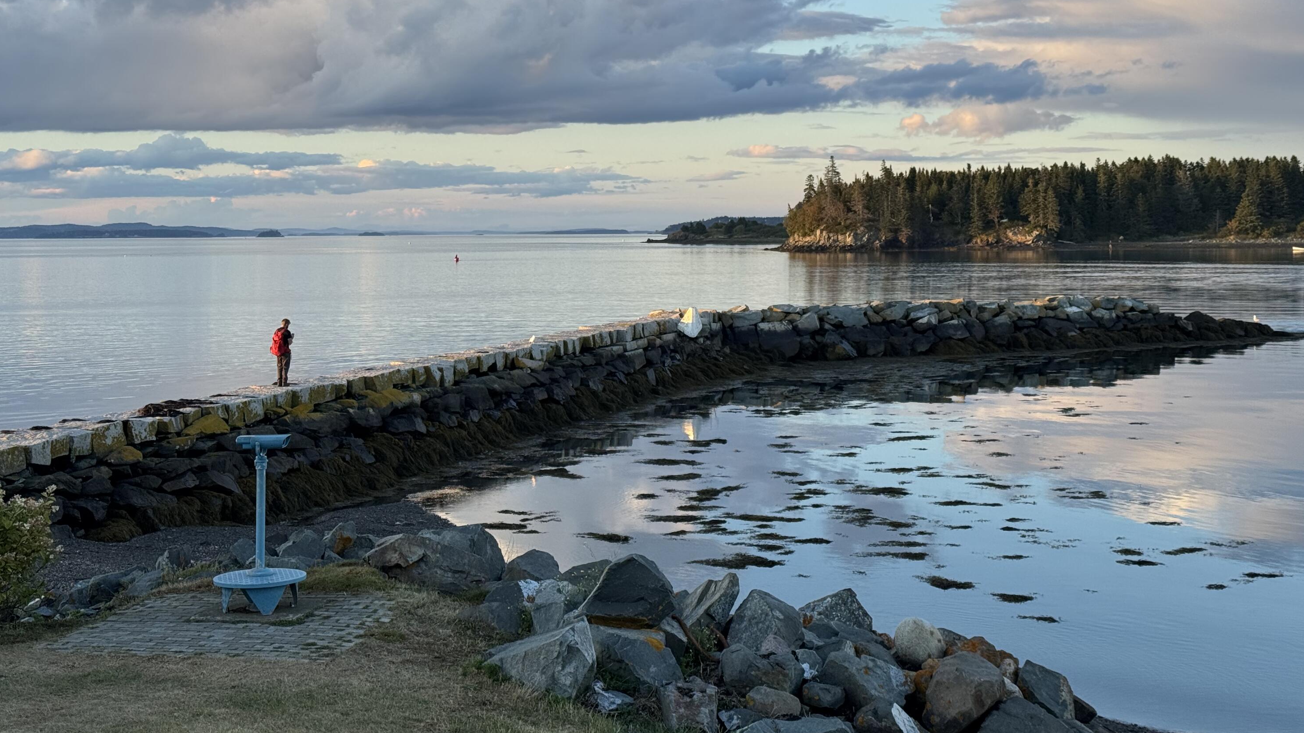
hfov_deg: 39.2
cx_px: 659
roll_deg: +0.5
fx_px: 1833
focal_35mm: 53
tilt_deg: -0.6
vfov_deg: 22.6
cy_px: 252
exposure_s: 1/913
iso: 64
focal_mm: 6.76
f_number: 1.78
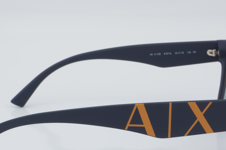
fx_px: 639
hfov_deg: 20.1
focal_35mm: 102
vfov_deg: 13.4
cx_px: 109
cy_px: 112
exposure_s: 1/4
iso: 100
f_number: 32
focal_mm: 45
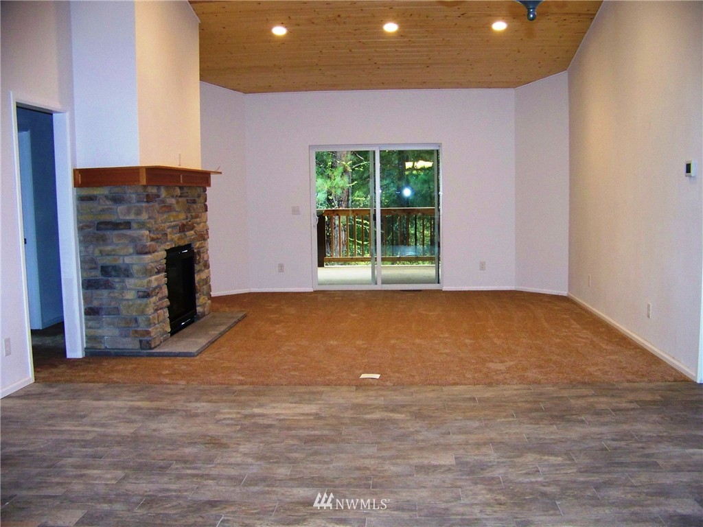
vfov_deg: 39.7
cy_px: 264
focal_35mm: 36
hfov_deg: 51.4
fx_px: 731
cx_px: 352
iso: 200
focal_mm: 5.85
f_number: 2.8
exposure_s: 1/30
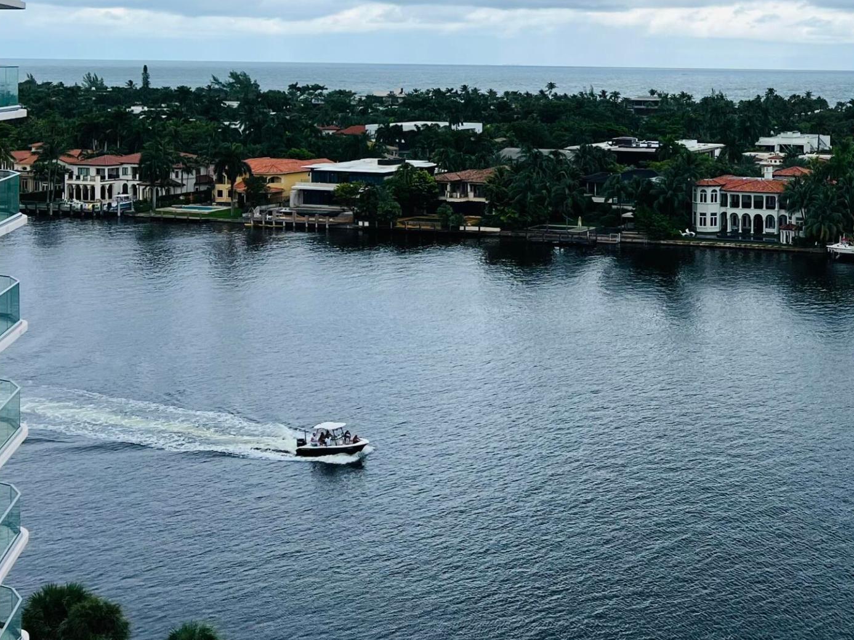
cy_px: 113
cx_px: 803
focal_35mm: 54
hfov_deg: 33.3
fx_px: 1332
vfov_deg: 26.4
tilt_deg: -2.4
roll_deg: -0.9
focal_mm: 5.7
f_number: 1.5
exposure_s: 1/2299
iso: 50
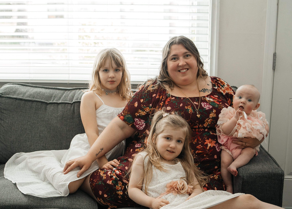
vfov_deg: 27.7
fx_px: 421
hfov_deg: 38.2
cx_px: 141
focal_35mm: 51
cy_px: 134
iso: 1250
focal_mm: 35
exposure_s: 1/125
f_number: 3.2
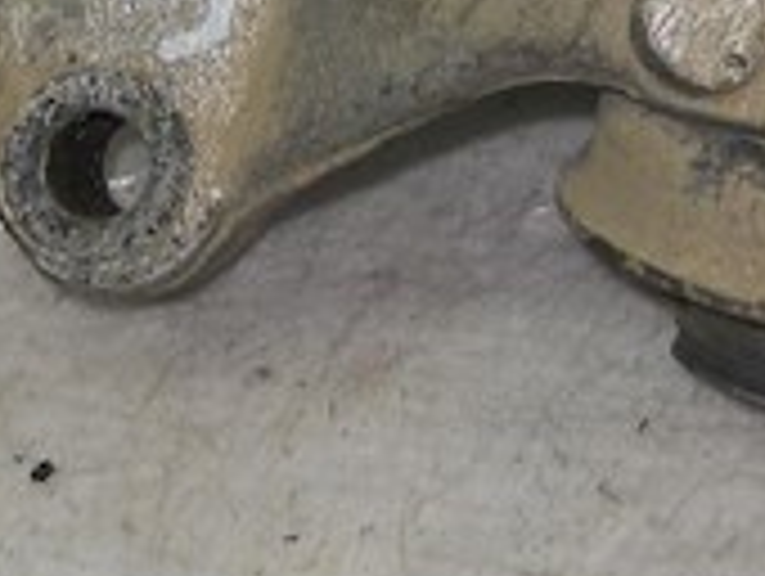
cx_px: 626
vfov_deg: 9.3
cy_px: -364
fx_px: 3408
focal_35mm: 154
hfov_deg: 12.7
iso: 80
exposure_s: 1/40
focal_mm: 6.72
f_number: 5.5
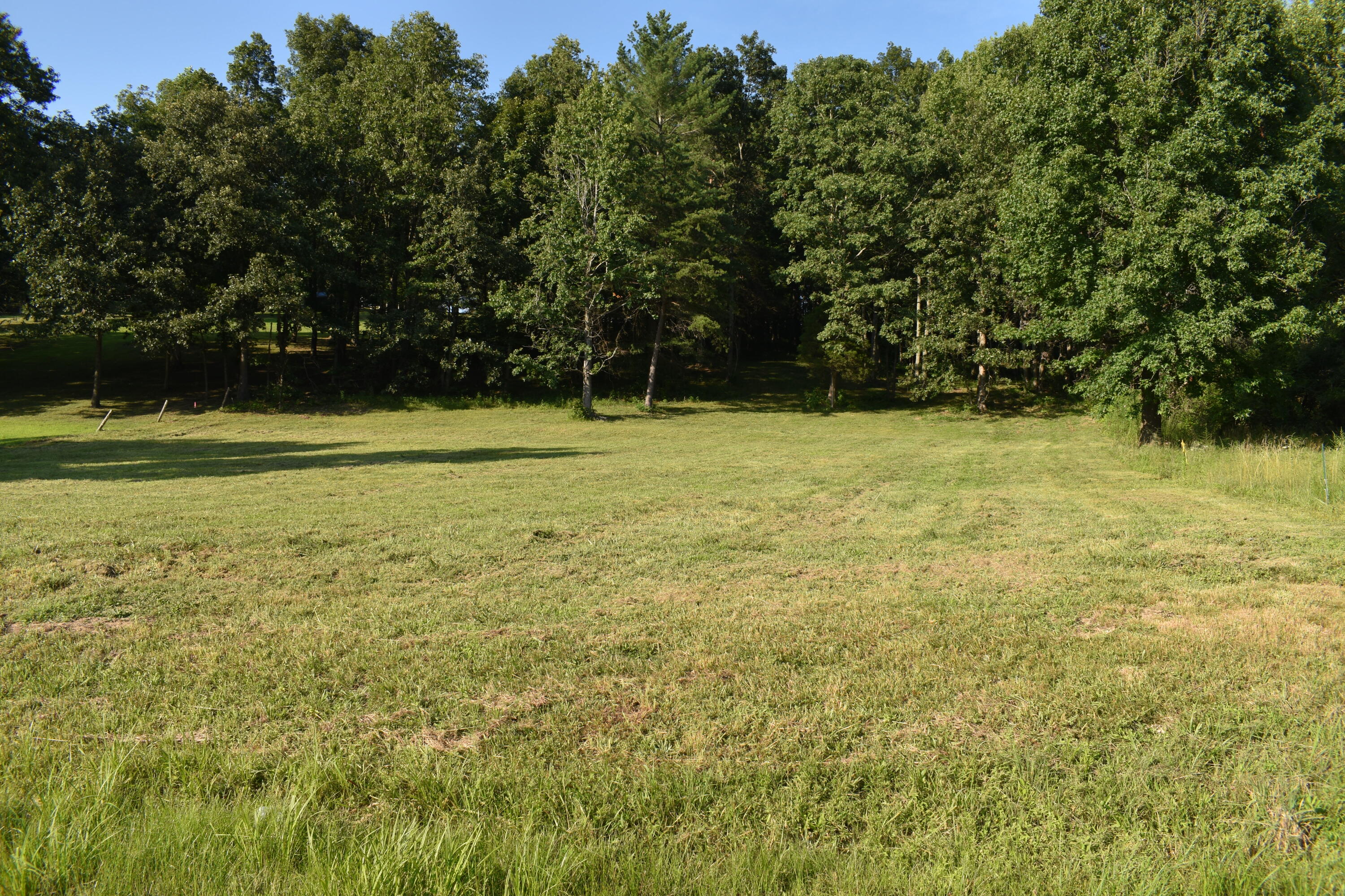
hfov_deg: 67.4
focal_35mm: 27
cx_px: 672
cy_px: 448
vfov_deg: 47.9
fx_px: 1009
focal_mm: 18
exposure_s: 1/200
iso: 100
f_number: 7.1
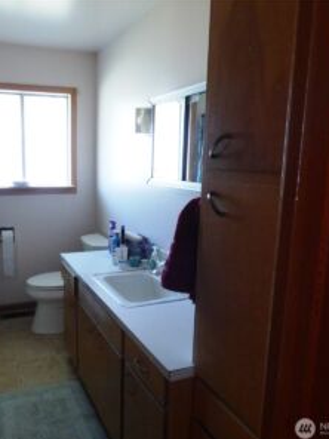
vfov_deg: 65.3
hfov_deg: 49.9
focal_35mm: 27
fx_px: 342
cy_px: 221
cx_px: 95
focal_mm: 3.58
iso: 400
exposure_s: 1/60
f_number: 2.8
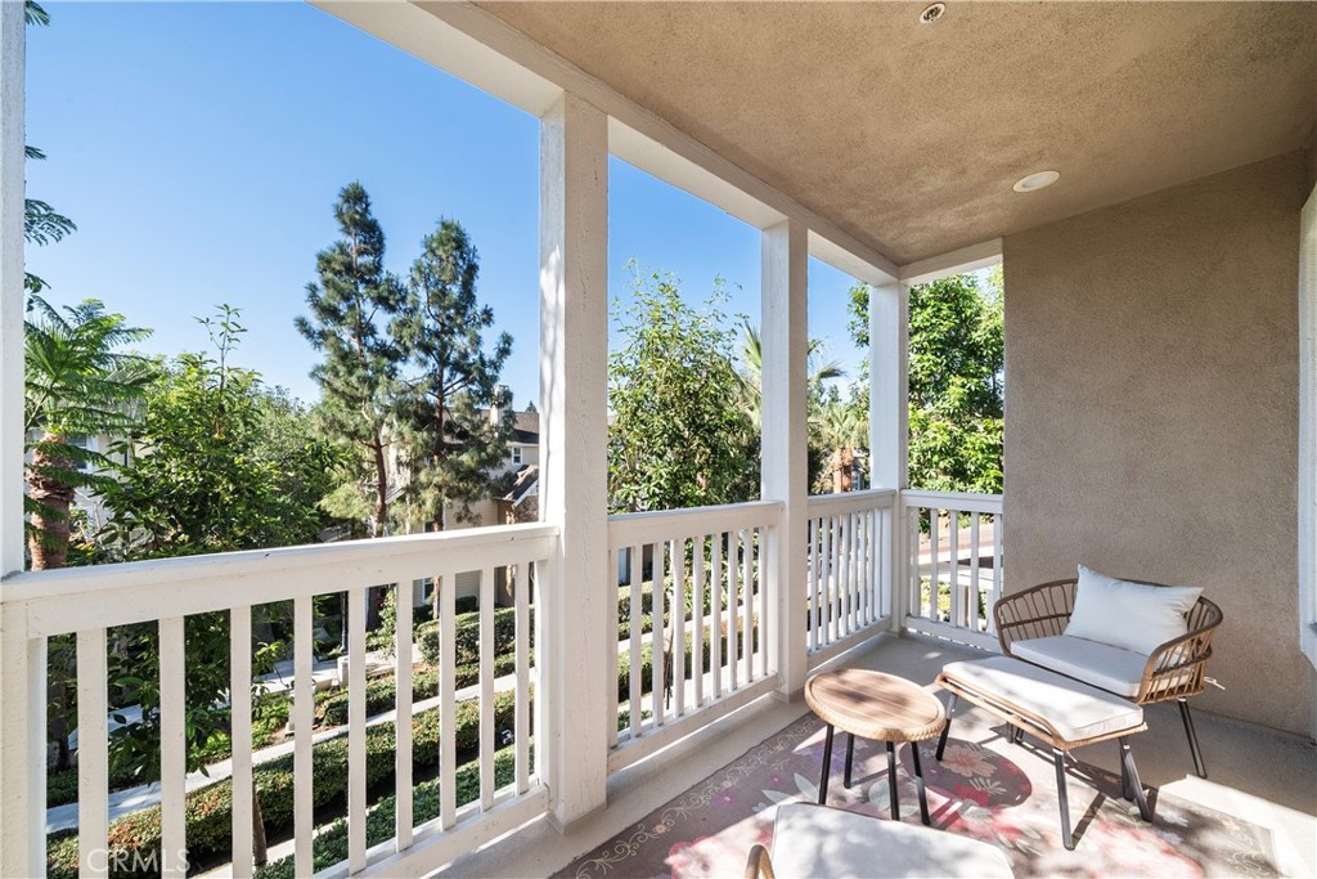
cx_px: 658
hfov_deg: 108.3
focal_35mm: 13
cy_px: 440
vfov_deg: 85.4
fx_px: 476
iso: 200
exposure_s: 1/40
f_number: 13
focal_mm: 13
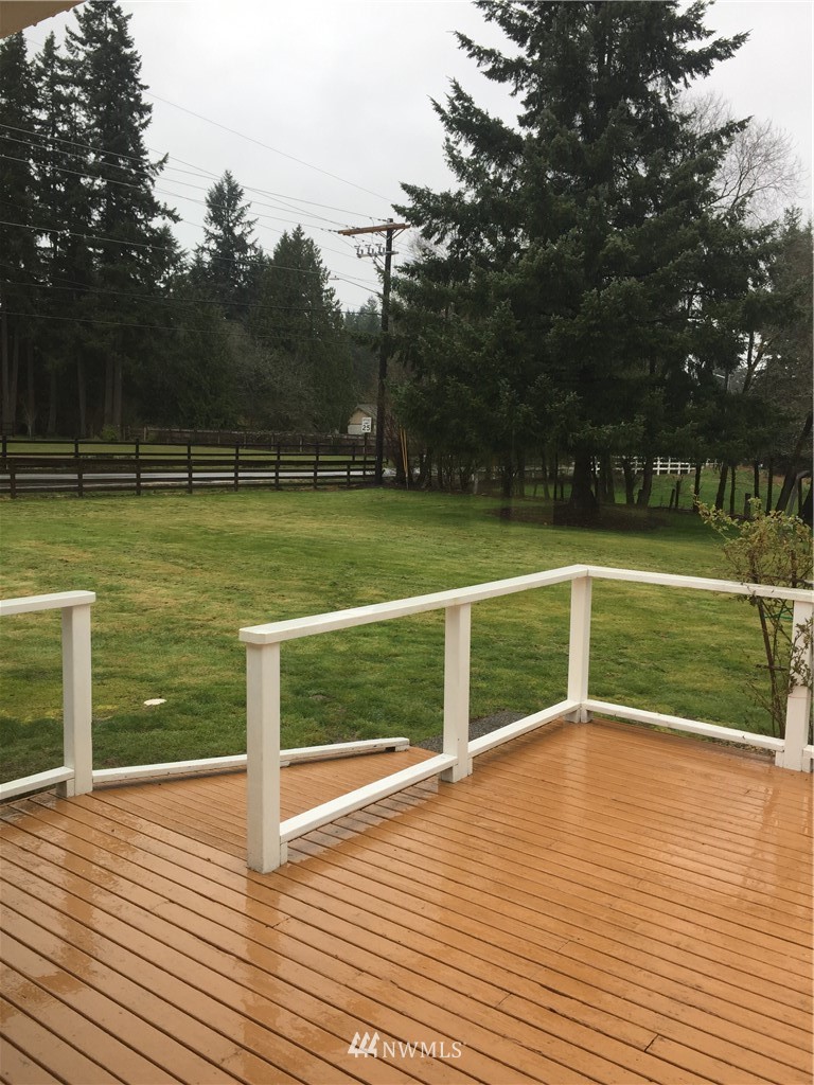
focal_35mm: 29
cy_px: 542
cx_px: 407
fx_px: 909
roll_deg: -0.9
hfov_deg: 48.2
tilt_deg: -6.9
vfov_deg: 61.7
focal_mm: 4.15
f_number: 2.2
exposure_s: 1/482
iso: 32
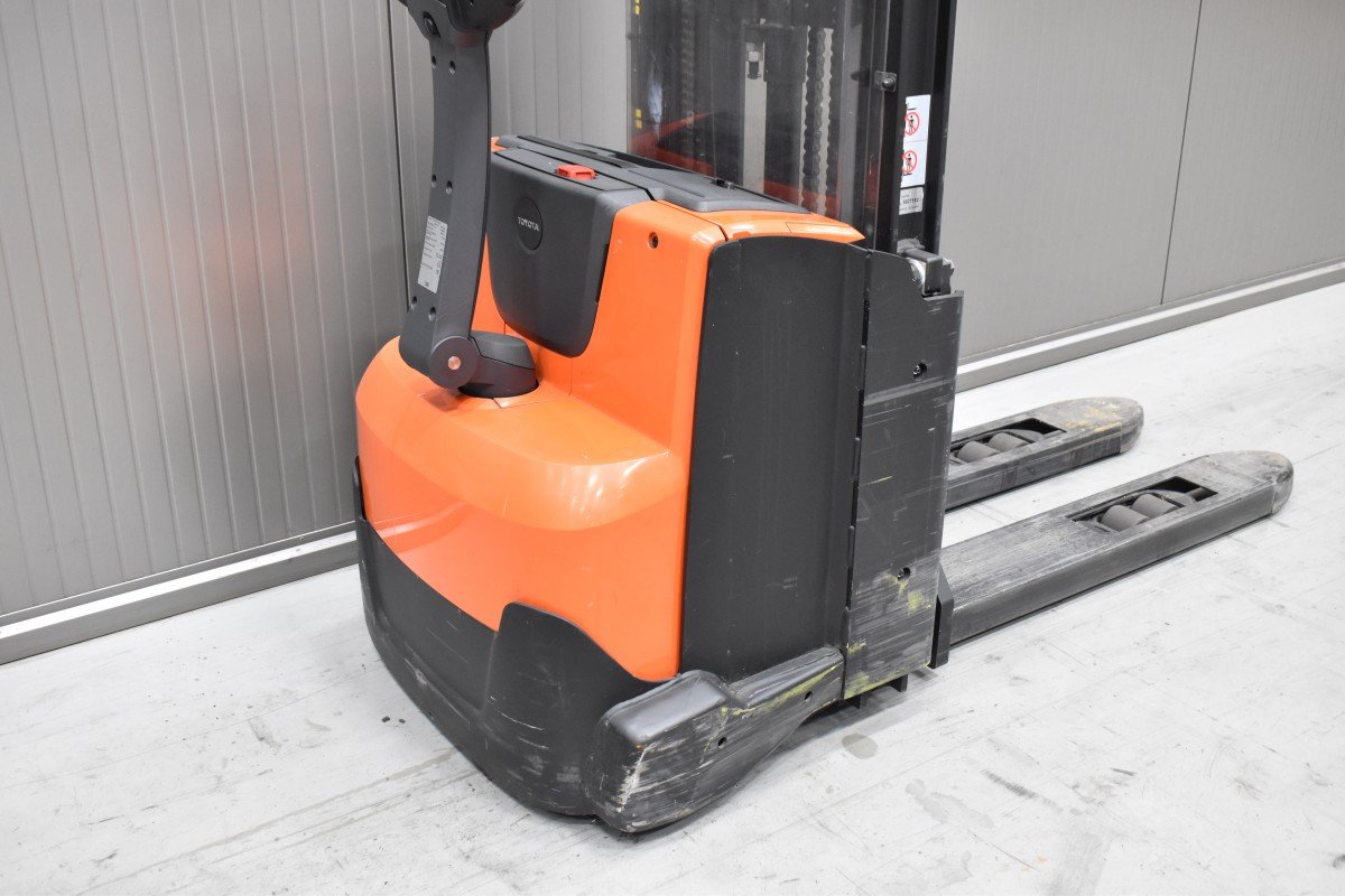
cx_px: 672
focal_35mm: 38
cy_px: 448
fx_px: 1401
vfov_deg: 35.5
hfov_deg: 51.3
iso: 1600
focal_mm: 25
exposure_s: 1/25
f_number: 5
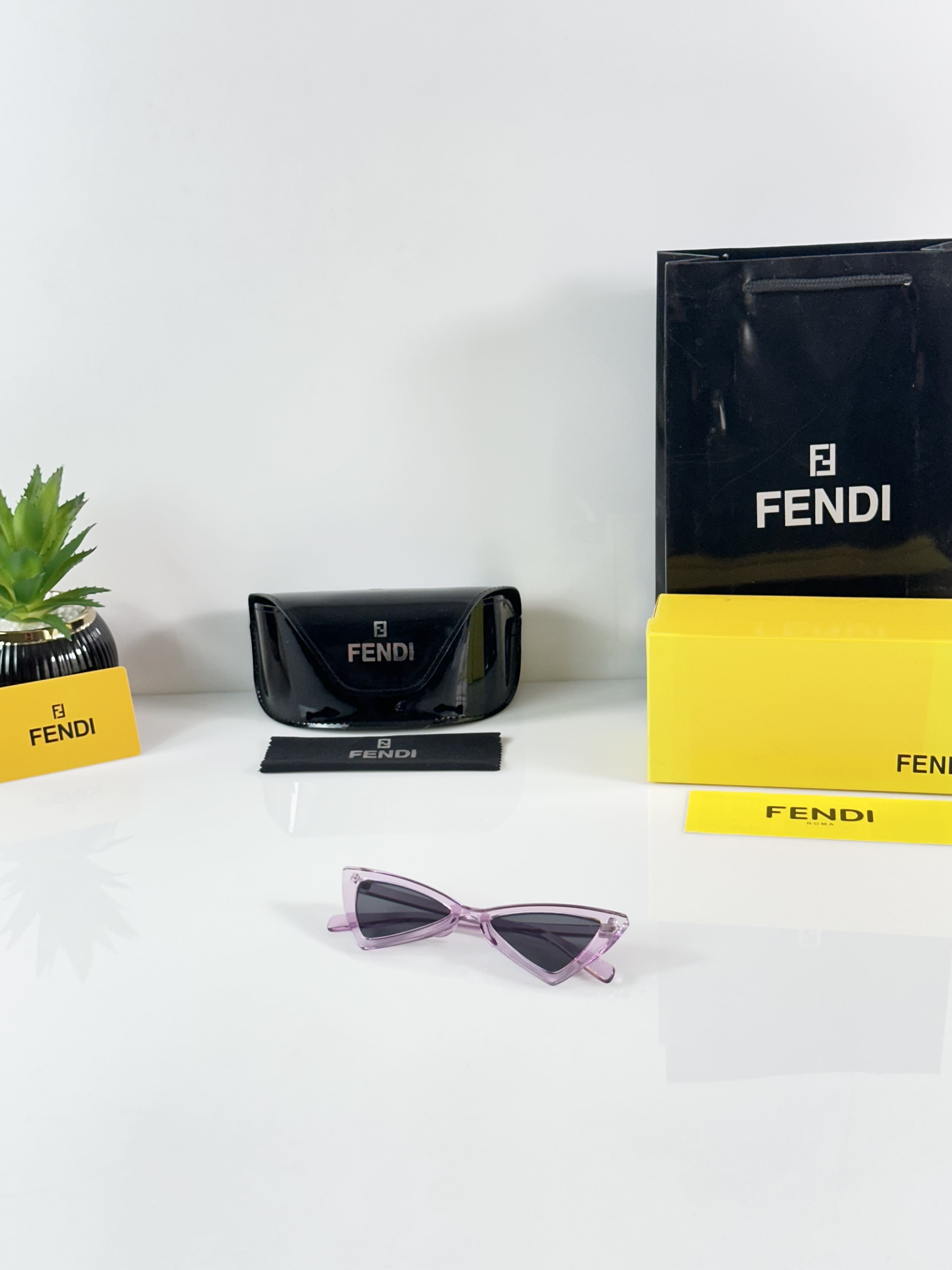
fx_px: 1834
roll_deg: +1.5
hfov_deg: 29.1
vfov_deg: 38.2
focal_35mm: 50
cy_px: 618
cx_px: 484
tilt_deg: -20.8
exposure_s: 1/100
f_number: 1.78
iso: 100
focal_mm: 6.86
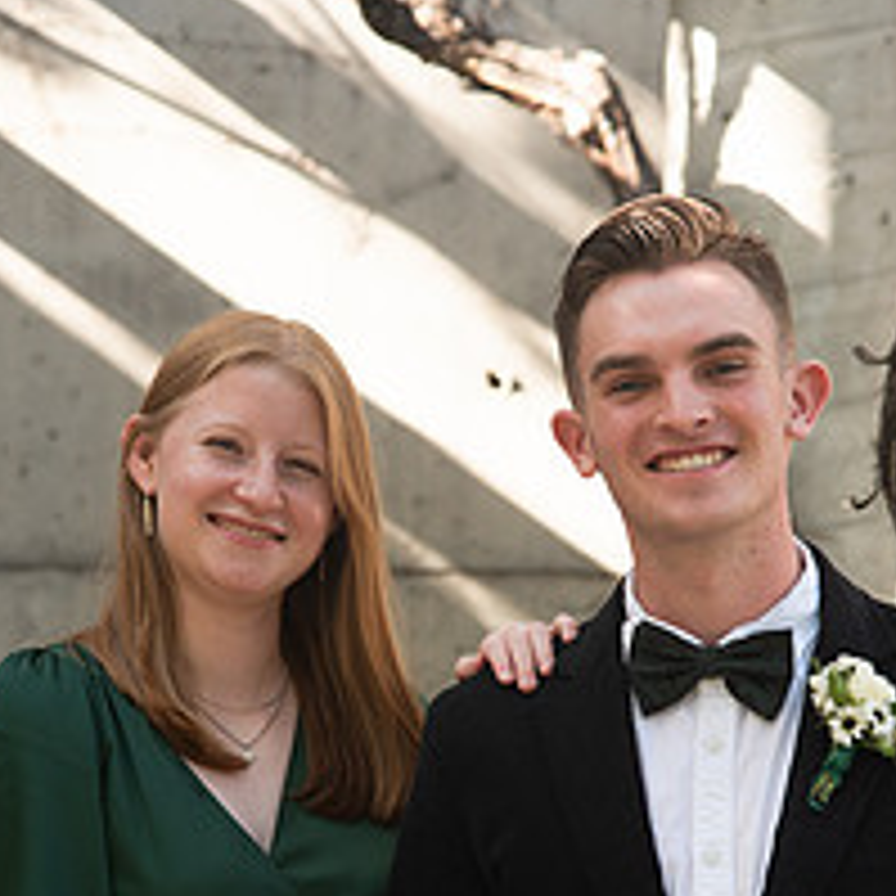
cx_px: 504
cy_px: 626
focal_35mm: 192
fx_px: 5623
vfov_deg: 9.1
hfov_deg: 9.1
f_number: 5
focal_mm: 100
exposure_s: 1/200
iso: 400
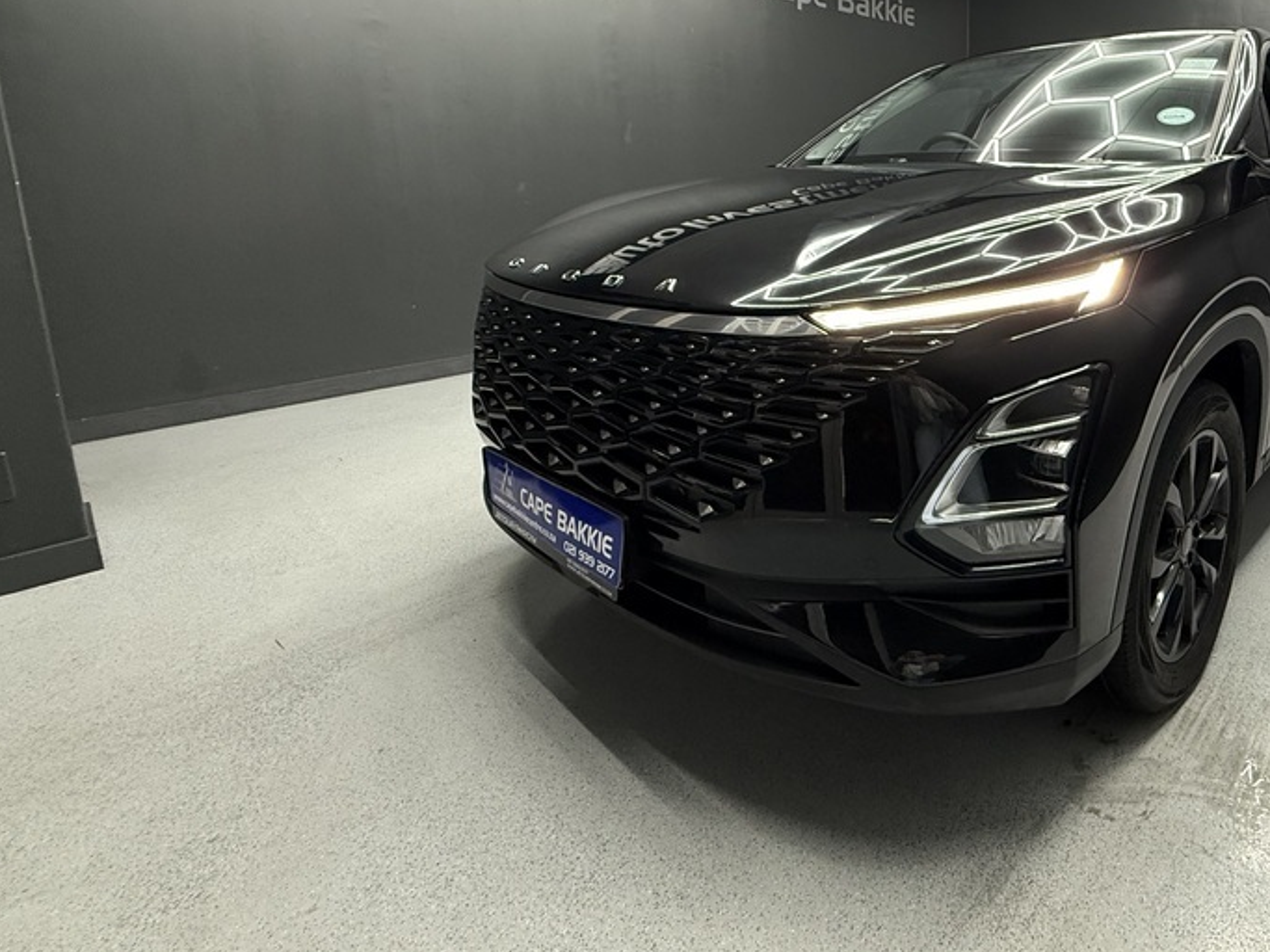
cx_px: 902
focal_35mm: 21
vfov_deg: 61.6
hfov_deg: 75.0
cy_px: 303
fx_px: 770
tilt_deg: -9.6
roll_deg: +0.5
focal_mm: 2.22
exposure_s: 1/85
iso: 320
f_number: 2.2
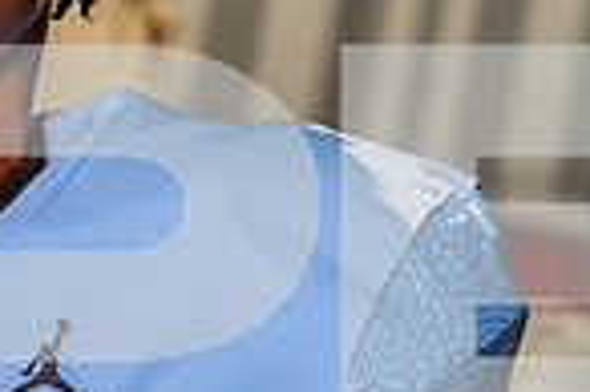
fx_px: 4305
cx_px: -222
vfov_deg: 5.2
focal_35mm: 263
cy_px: 261
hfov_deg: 7.7
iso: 100
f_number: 5
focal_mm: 66
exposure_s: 1/320
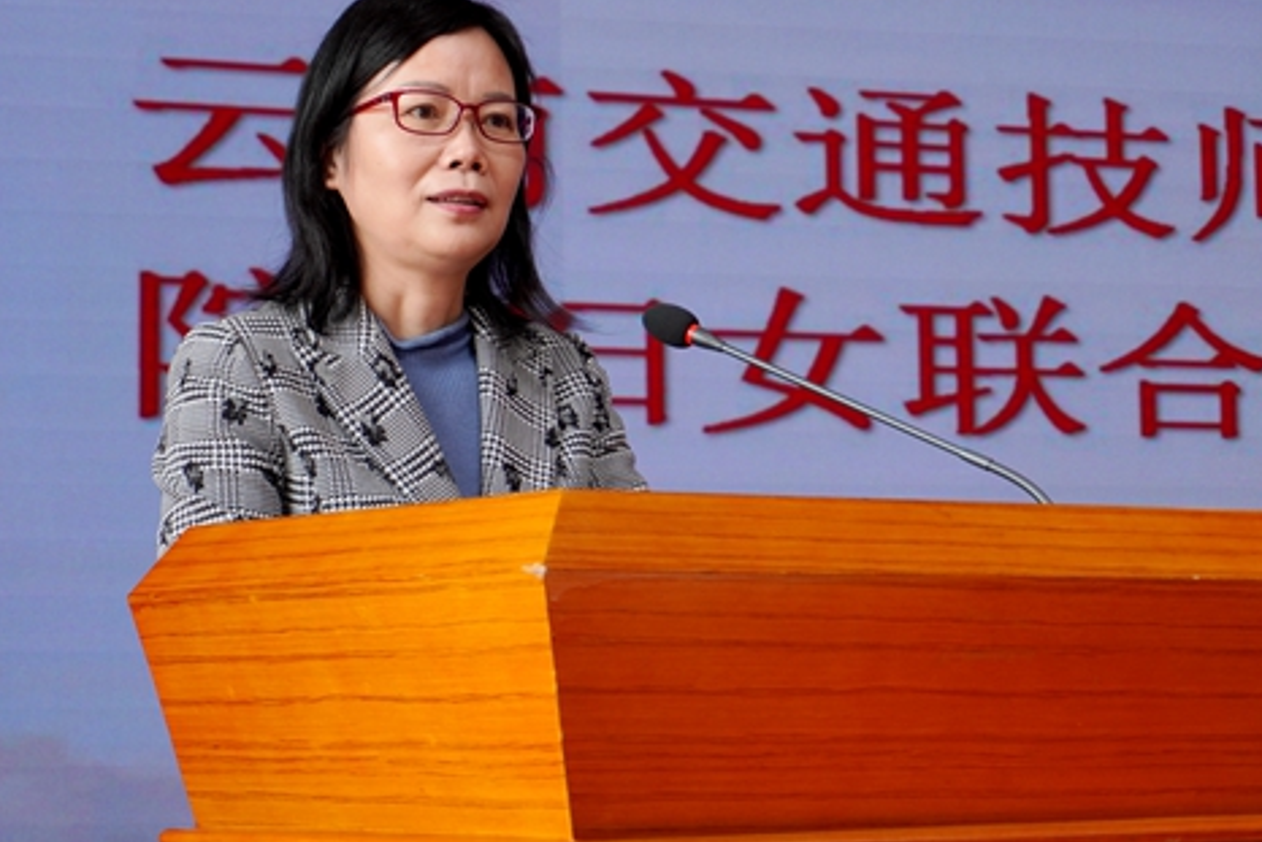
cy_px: 291
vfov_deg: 13.3
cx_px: 685
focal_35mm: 103
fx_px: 3612
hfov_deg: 19.8
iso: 250
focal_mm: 50
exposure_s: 1/160
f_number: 5.6
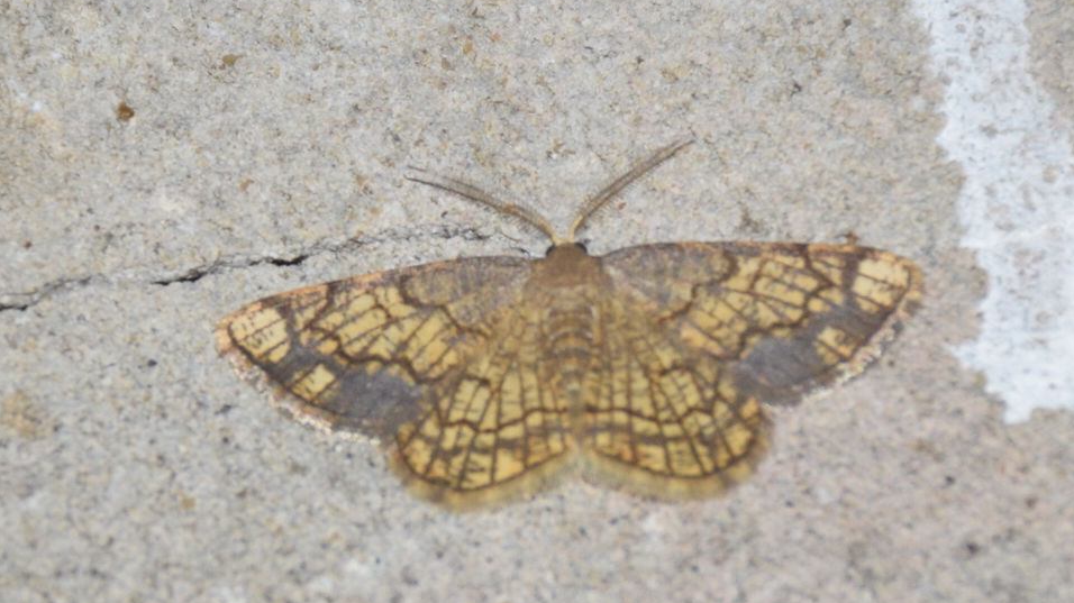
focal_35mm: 221
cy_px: 310
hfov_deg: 9.8
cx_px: 538
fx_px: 6292
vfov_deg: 5.5
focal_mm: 140
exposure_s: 1/60
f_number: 7.1
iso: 320
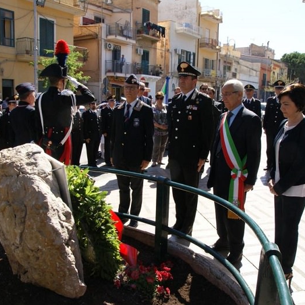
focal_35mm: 31
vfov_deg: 52.5
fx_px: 309
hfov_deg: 52.5
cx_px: 146
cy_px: 153
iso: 400
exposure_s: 1/320
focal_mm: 16
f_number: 10
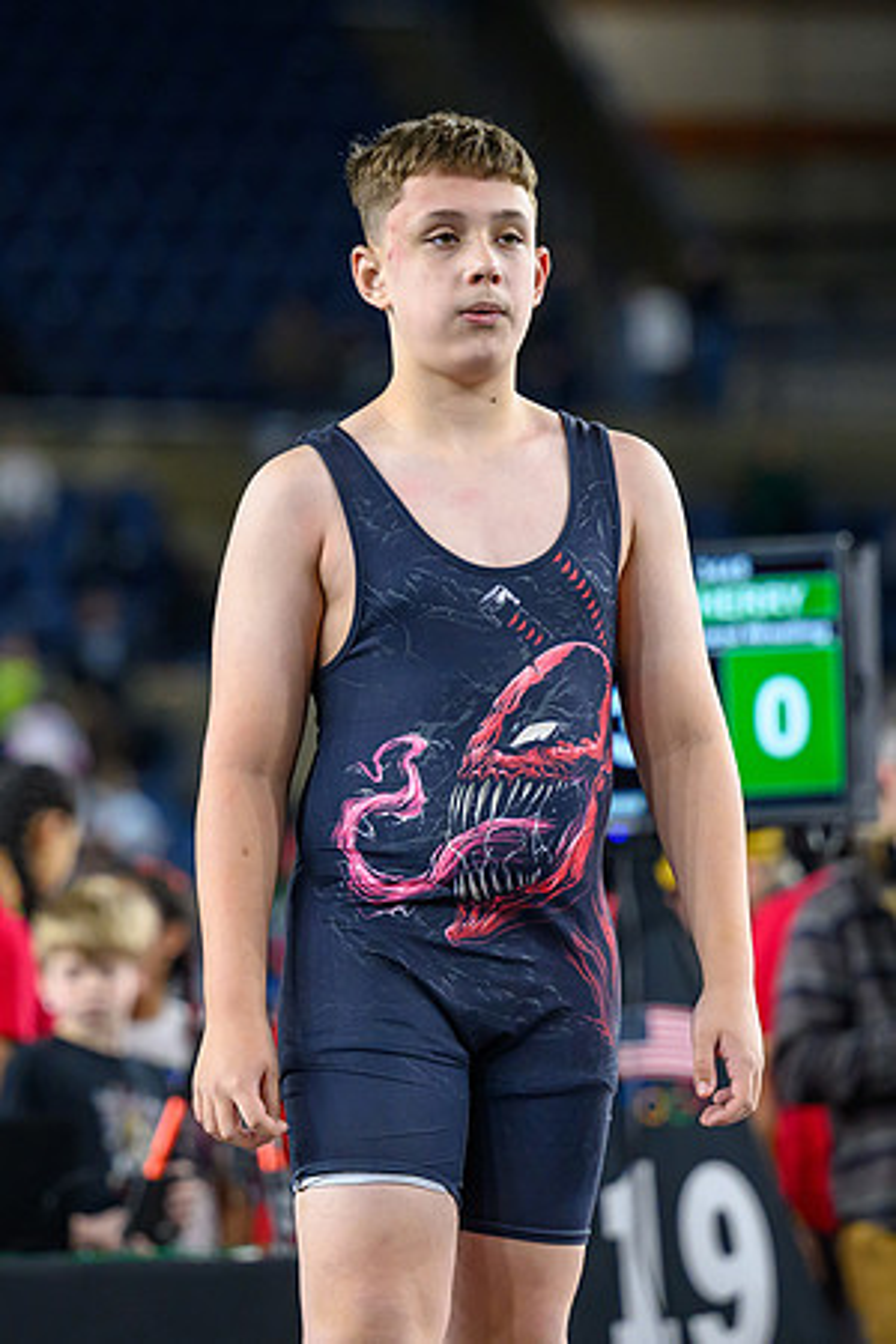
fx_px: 9003
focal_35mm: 241
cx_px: 419
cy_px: 595
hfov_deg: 5.7
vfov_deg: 8.5
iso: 2500
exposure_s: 1/640
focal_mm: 135
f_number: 2.8
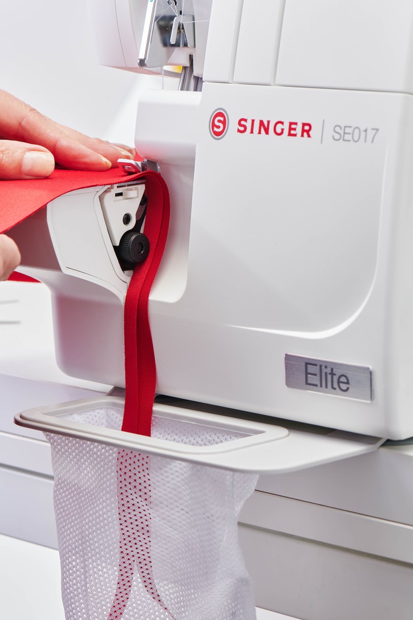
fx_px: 1996
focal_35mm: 116
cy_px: 329
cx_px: 208
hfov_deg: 11.8
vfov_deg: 17.6
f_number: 8
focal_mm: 105
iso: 64
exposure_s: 1/160
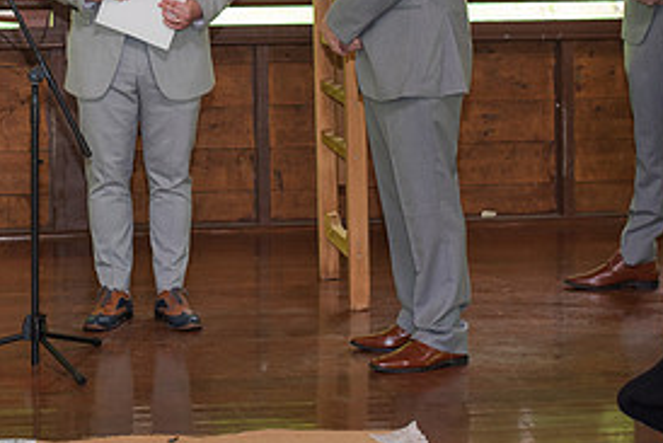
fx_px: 2395
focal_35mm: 130
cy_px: -25
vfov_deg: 10.5
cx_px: 164
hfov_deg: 15.7
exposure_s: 1/200
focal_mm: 50
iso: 400
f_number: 3.5
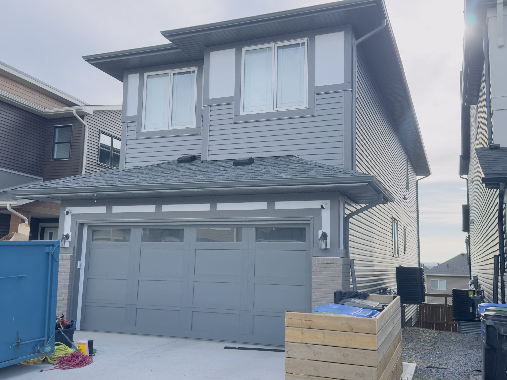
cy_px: 190
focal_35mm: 35
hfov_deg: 52.6
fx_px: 513
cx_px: 254
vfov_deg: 40.7
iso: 100
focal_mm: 6.76
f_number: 1.78
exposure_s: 1/2232
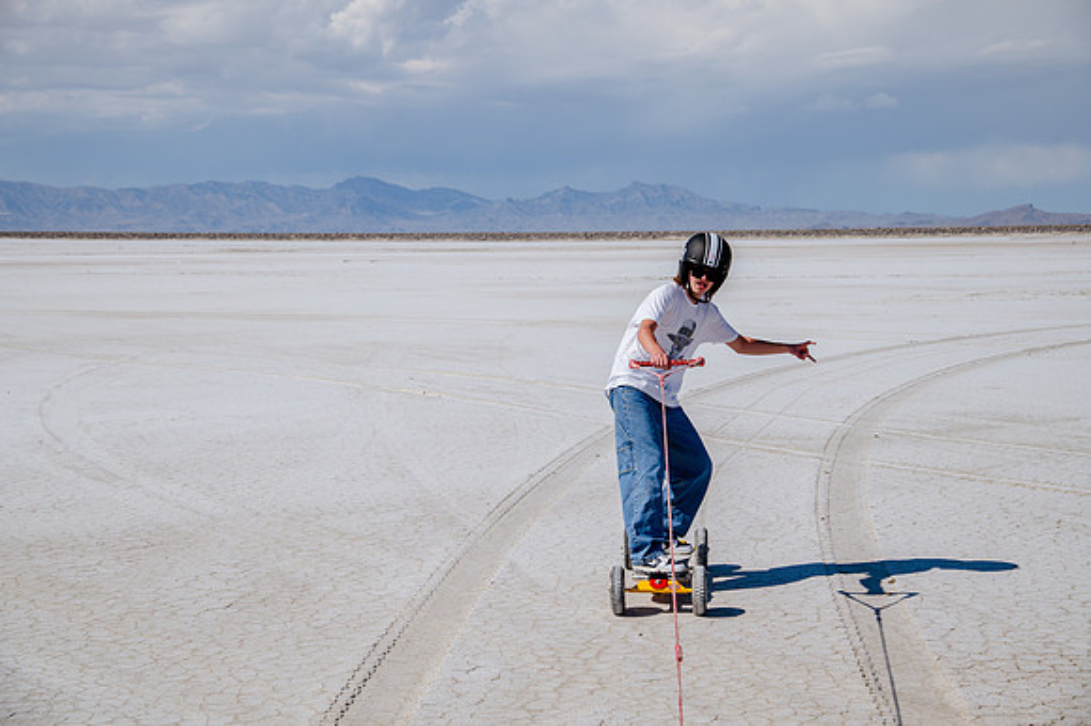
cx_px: 546
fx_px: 1893
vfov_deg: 21.7
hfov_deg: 32.2
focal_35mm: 62
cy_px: 363
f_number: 6.3
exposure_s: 1/1250
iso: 160
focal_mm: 62
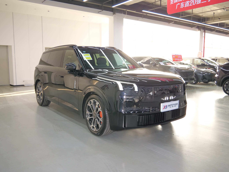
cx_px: 114
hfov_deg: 60.0
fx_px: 198
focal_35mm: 30
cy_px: 86
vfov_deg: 46.8
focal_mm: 15
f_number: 3.7
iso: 800
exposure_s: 1/50
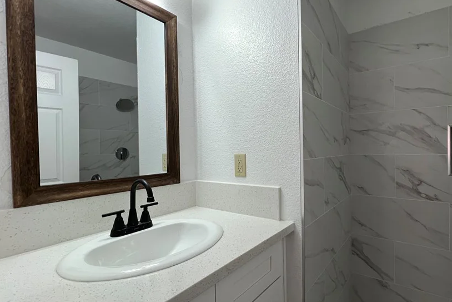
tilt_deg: -2.5
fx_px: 213
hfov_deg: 91.9
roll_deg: +1.3
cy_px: 154
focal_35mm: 17
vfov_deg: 70.5
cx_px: 274
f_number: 1.8
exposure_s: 1/60
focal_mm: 1.57
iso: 400
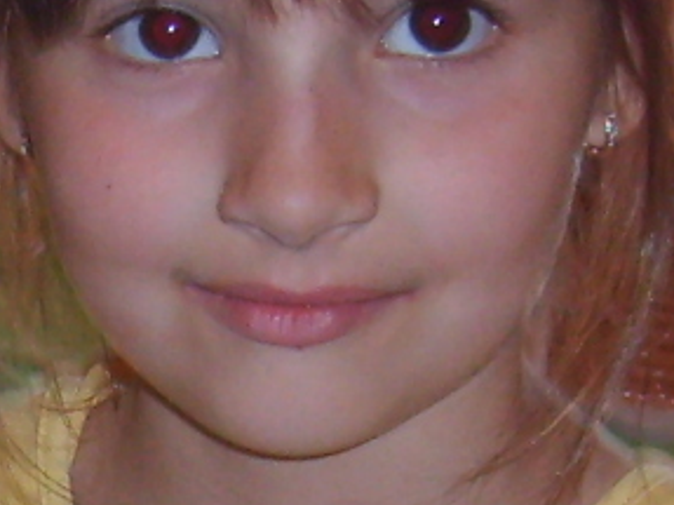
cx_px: -247
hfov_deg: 9.9
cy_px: 839
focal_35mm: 195
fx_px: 3795
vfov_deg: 7.4
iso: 100
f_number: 2.8
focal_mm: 5.8
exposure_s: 1/45
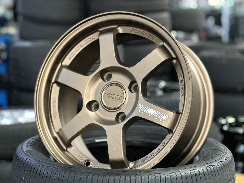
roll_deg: +0.1
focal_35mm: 77
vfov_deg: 19.1
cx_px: 122
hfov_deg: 25.3
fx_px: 543
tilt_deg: -5.7
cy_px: 92
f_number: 2.8
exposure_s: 1/14
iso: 500
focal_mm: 9
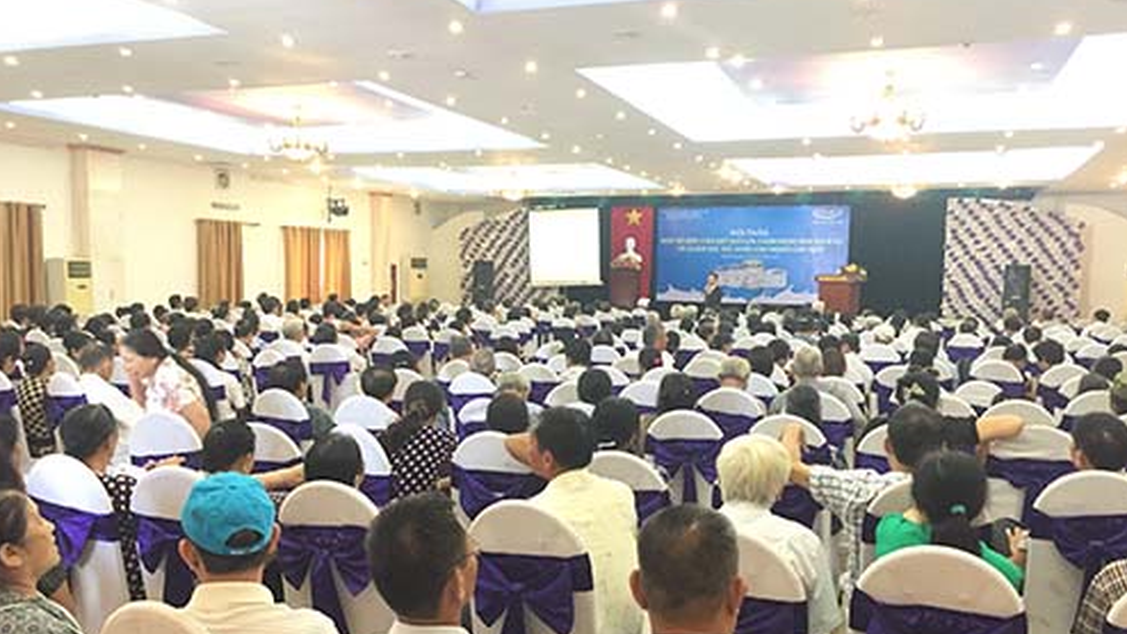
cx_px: 561
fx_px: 956
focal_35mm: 32
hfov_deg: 61.0
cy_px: 361
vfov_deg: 36.6
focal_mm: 4.15
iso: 320
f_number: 2.2
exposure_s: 1/33
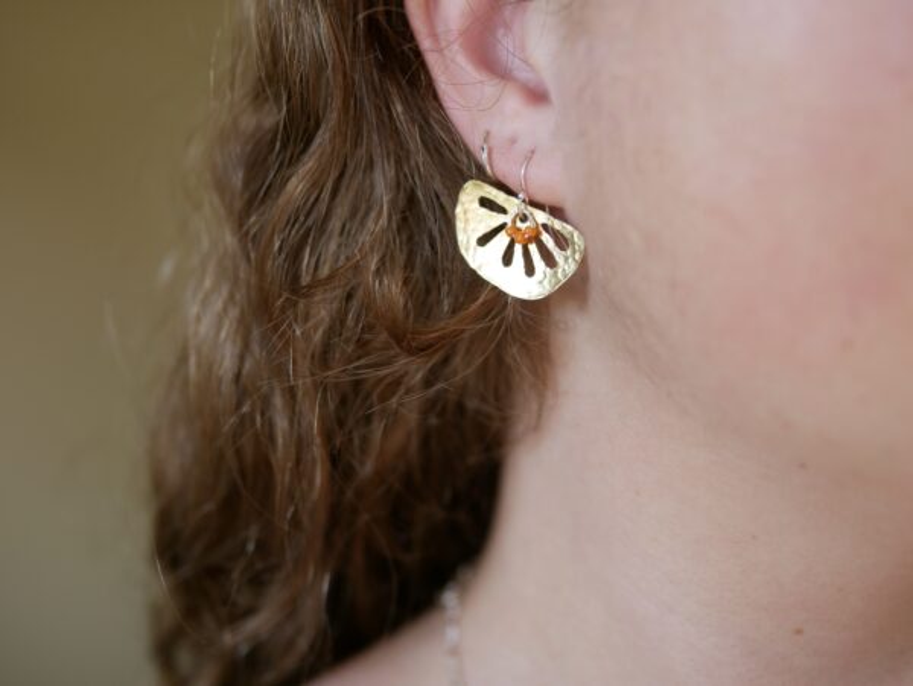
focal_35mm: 50
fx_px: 1320
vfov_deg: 29.1
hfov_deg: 38.2
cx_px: 456
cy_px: 343
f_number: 1.8
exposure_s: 1/200
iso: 200
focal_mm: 25
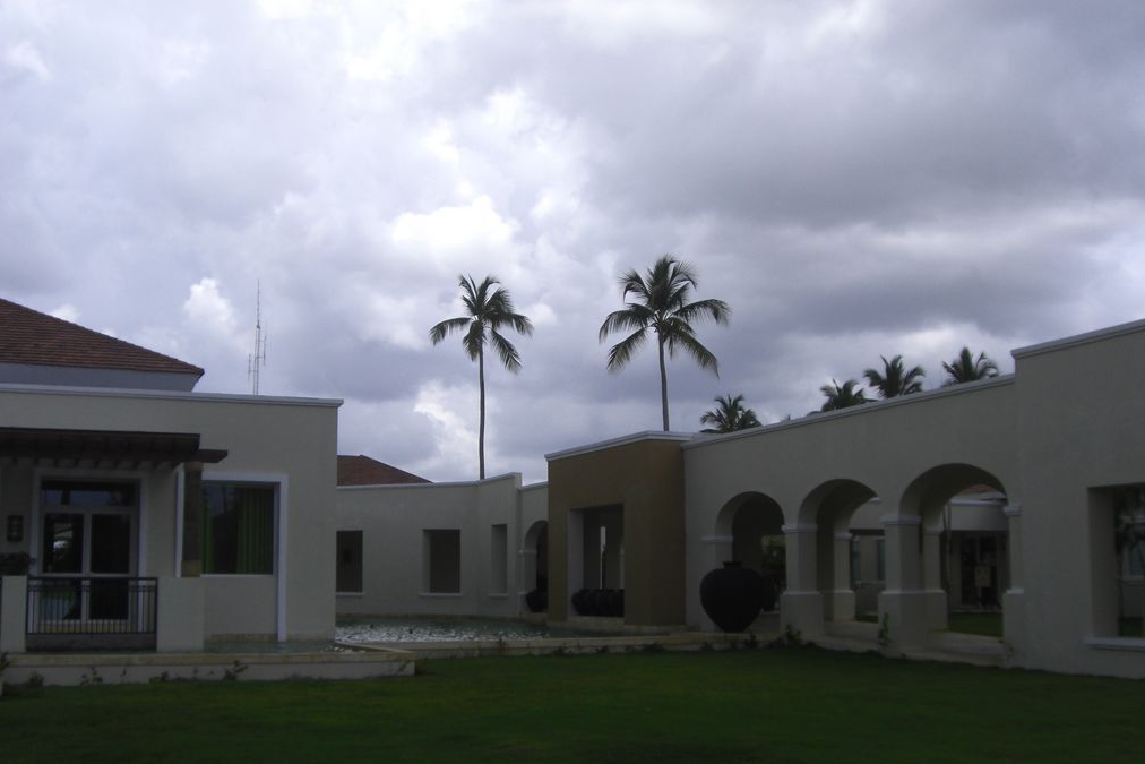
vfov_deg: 33.4
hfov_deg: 48.5
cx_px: 571
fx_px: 1272
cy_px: 424
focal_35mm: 40
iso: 64
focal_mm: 6.2
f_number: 8
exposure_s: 1/200
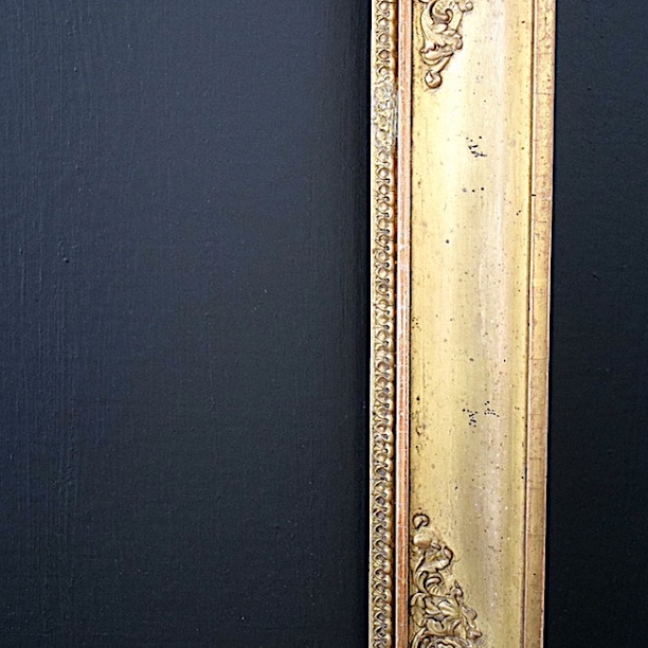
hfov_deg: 24.7
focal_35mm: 70
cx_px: 317
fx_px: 1483
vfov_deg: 24.1
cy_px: 100
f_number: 4.2
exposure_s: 1/60
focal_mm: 28
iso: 2200
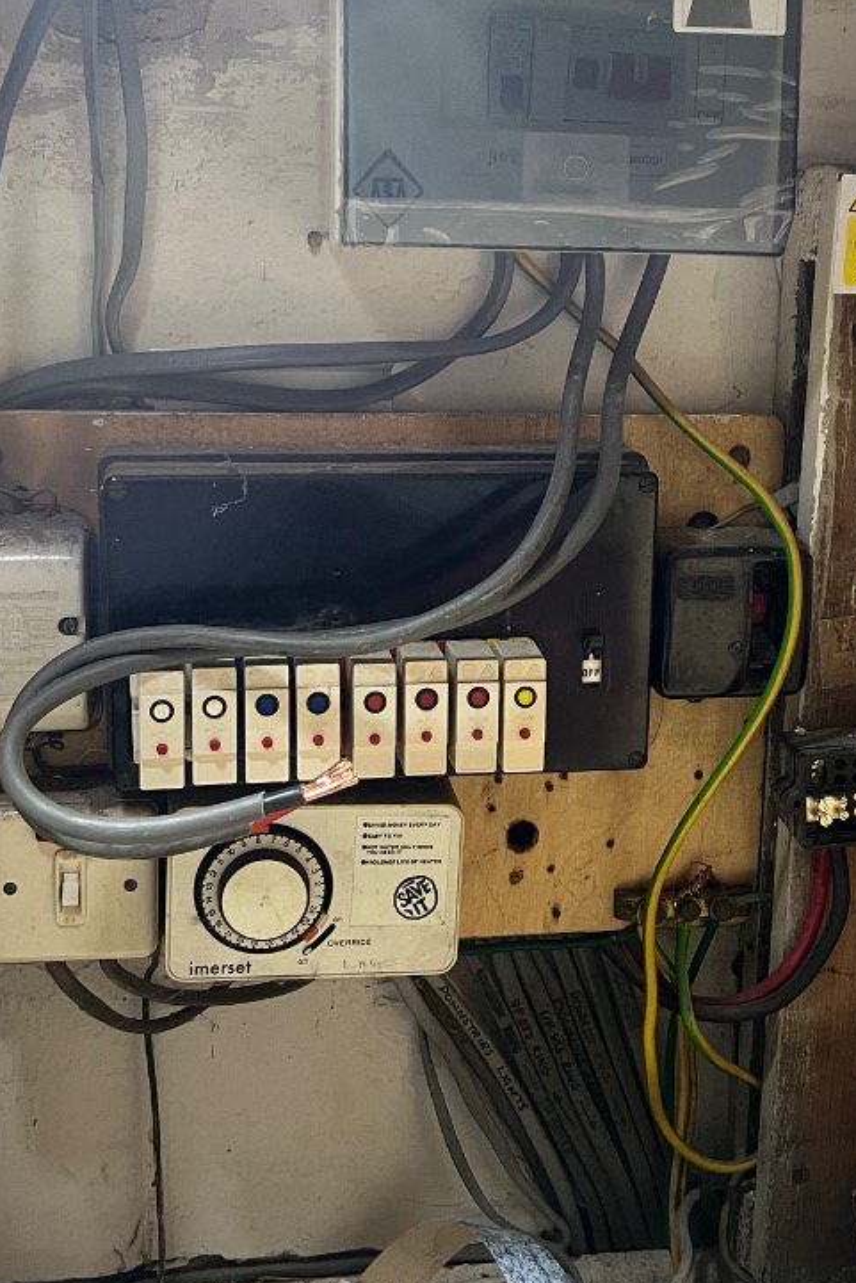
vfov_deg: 43.5
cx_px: 484
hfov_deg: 29.8
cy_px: 568
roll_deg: -1.6
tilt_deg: -13.7
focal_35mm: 45
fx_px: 1604
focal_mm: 5.7
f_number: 1.5
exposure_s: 1/60
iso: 320
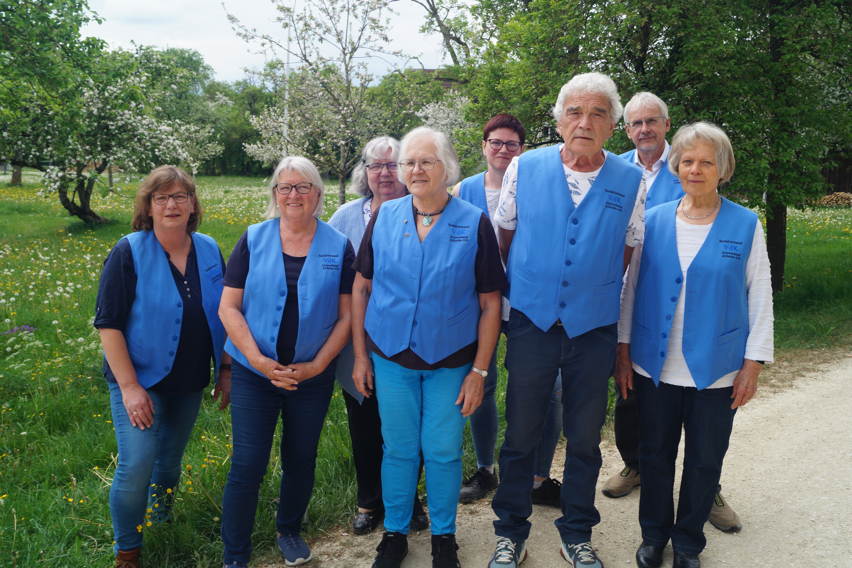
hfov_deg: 61.9
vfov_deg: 43.6
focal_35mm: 30
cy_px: 284
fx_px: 710
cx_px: 426
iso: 100
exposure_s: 1/125
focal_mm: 20
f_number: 8
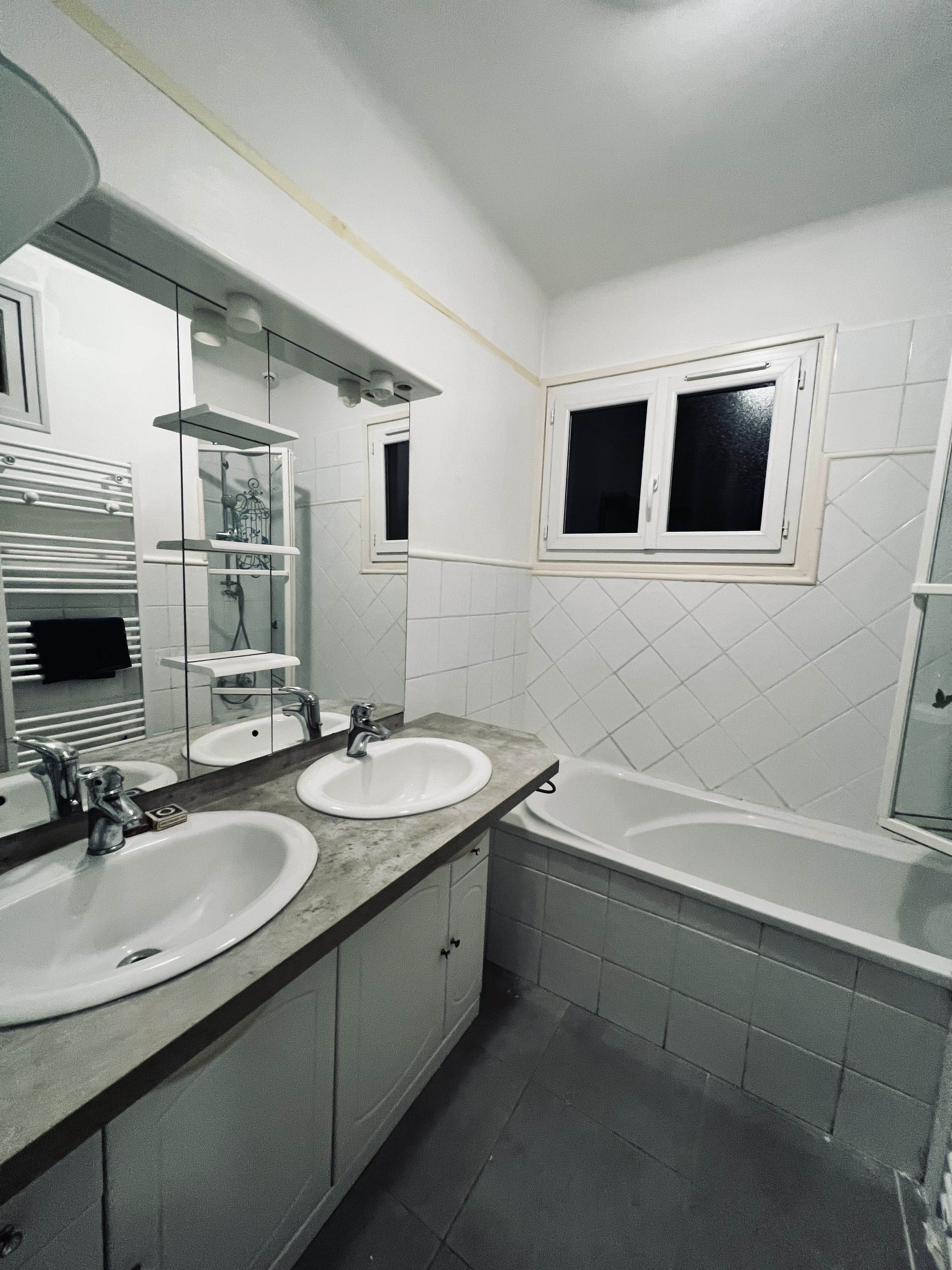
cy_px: 635
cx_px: 476
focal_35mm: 13
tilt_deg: -6.6
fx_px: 477
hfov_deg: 89.9
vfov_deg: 106.2
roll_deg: -1.9
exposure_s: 1/50
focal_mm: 1.57
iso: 200
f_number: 1.8
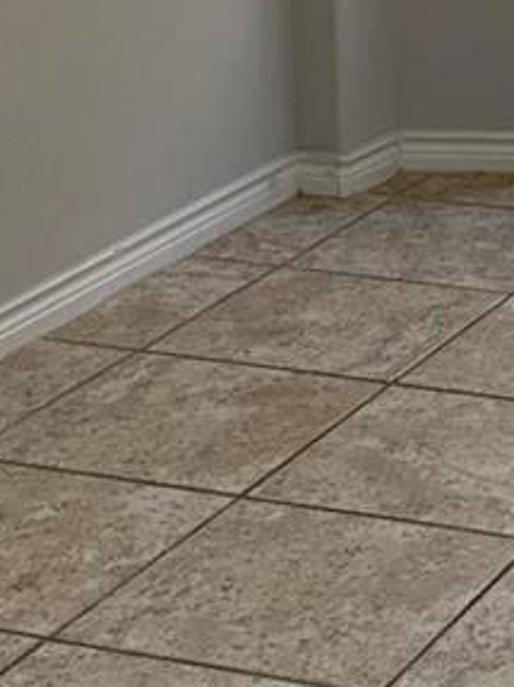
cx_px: 790
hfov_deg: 11.0
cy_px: 2
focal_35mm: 129
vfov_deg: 15.0
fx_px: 2558
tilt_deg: -11.8
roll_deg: -1.0
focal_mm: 6.76
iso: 200
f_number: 1.78
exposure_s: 1/151
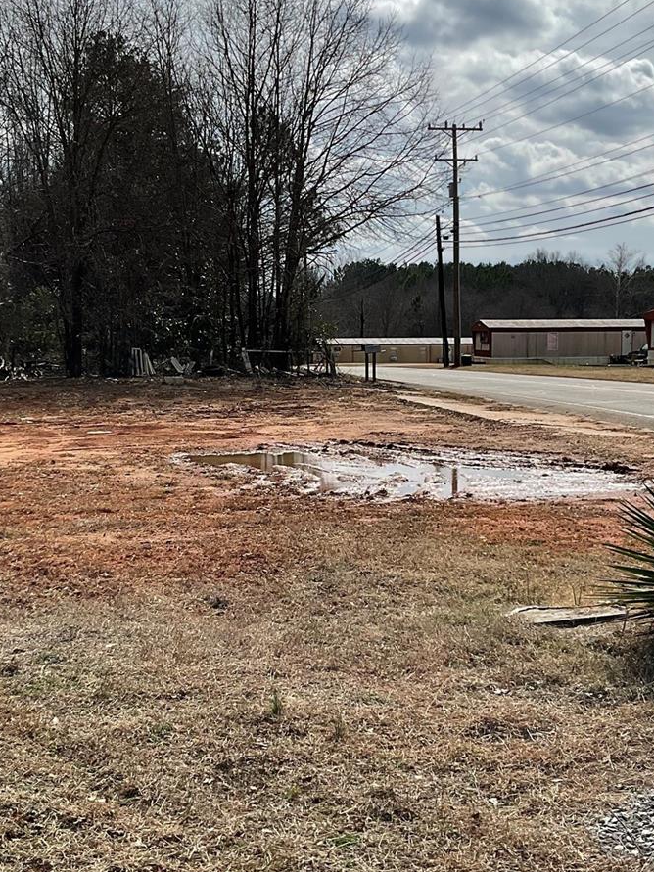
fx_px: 1260
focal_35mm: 50
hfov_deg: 29.1
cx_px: 370
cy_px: 430
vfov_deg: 38.2
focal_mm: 3
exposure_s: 1/5263
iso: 16
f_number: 1.8
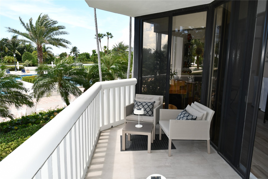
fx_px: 179
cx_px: 134
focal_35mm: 24
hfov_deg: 73.7
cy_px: 90
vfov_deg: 53.1
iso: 100
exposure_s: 1/250
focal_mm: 16
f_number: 5
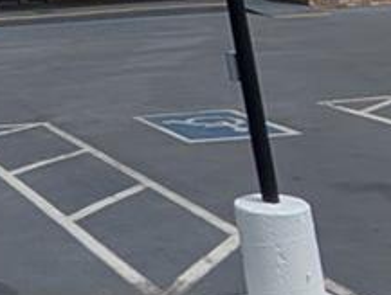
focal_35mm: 88
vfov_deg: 11.5
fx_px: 997
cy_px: -543
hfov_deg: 19.3
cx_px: -204
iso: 54
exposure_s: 1/4505
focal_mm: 2.02
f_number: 1.7
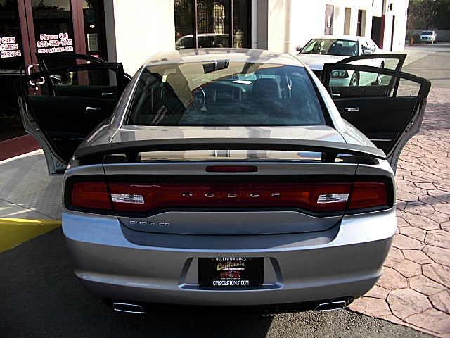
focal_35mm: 36
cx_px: 225
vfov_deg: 39.7
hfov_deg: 51.4
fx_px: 468
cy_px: 169
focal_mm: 6.3
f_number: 2.8
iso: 50
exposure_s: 1/250
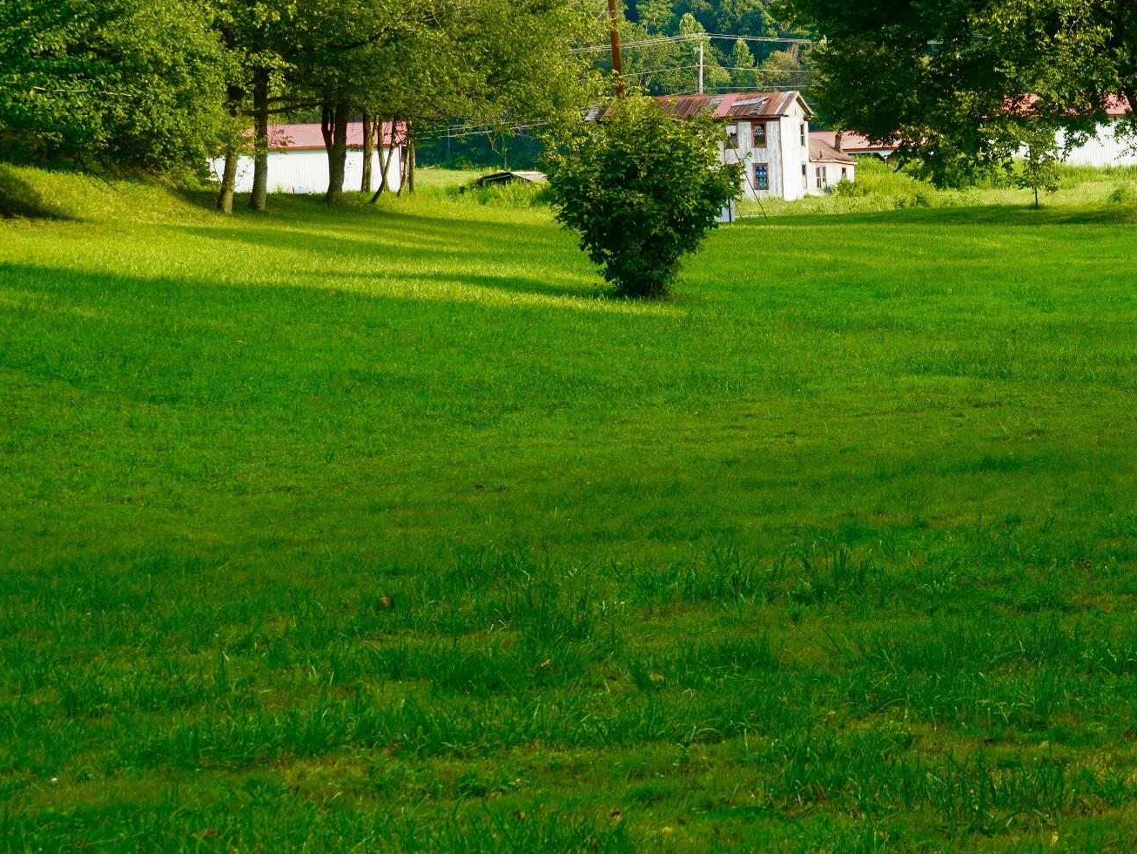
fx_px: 3482
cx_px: 1170
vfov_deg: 14.0
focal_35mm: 106
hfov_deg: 18.0
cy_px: 415
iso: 100
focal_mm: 32
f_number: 5.6
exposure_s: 1/80
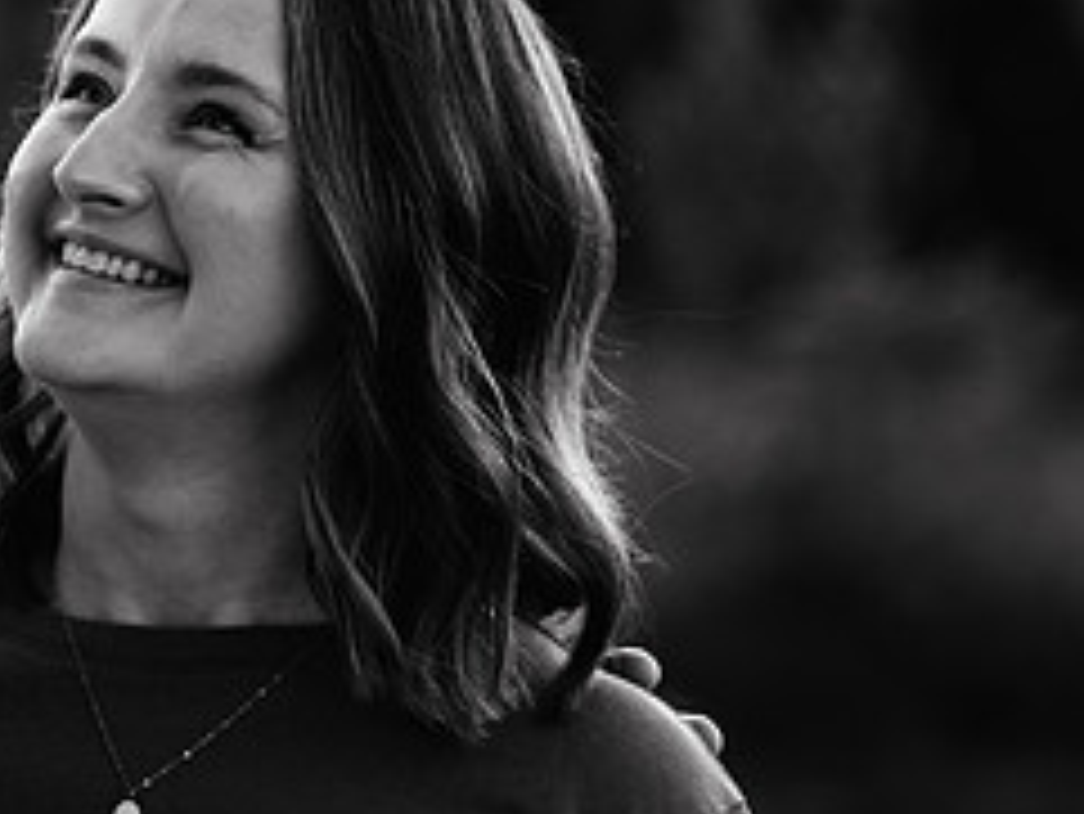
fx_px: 11091
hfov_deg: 5.6
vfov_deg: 4.2
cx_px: 414
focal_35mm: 354
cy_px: 178
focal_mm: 136
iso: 160
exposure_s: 1/160
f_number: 4
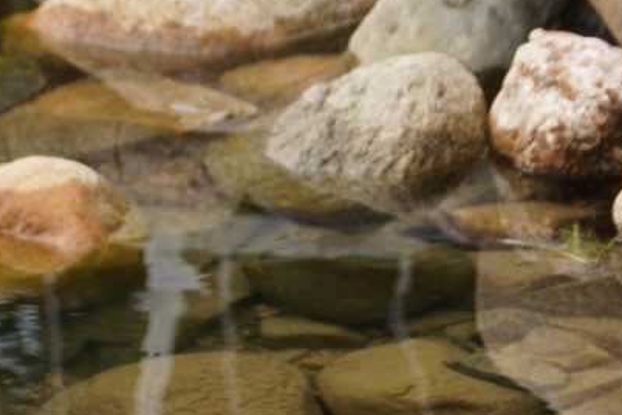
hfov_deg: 6.4
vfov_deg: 4.3
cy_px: 448
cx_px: 26
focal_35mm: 322
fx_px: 5563
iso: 100
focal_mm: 90
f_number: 5.6
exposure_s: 1/160
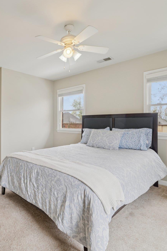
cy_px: 122
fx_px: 153
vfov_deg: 78.6
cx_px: 54
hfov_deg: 55.8
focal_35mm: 22
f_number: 8
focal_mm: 14
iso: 400
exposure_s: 1/50
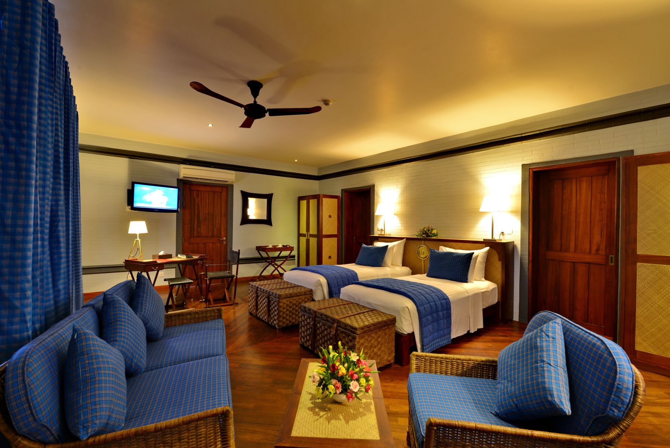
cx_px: 335
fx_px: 298
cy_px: 224
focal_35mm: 16
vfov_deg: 73.8
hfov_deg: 96.7
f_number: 9
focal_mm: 16
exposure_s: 2.5
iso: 160
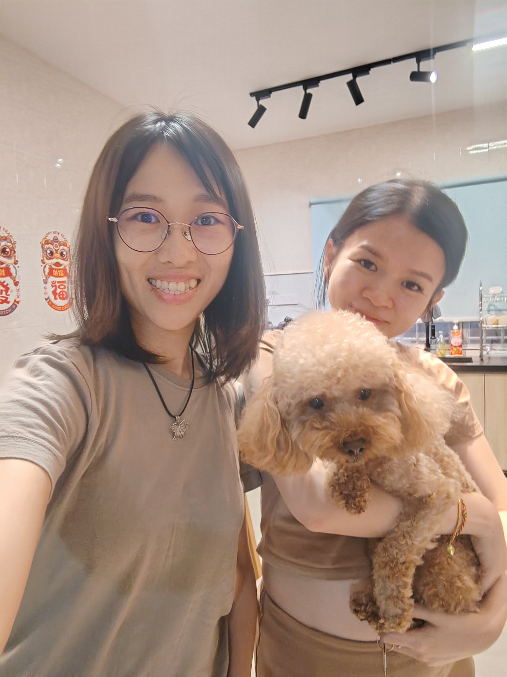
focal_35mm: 23
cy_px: 338
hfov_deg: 58.8
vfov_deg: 74.0
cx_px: 254
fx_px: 450
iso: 2000
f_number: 2.4
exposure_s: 1/25
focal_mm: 2.66
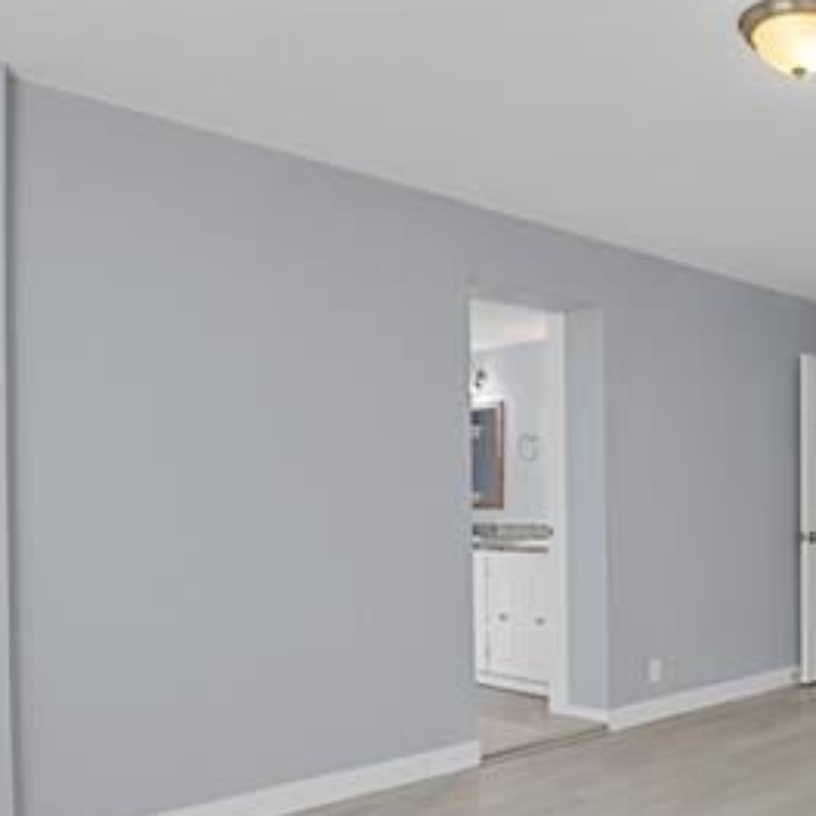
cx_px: 751
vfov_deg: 46.7
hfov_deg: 42.8
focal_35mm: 35
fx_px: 933
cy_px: 522
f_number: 8
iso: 8000
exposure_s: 1/20
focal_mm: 17
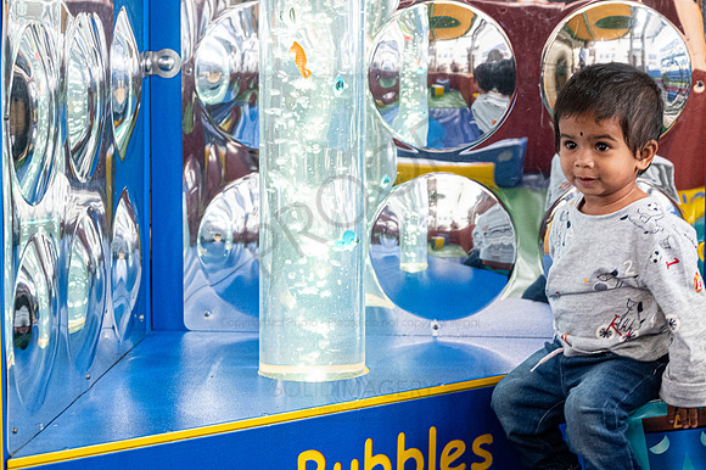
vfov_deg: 11.5
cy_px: 172
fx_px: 2323
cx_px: 450
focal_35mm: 119
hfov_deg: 17.2
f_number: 2.8
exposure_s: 1/60
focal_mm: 61
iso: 1600
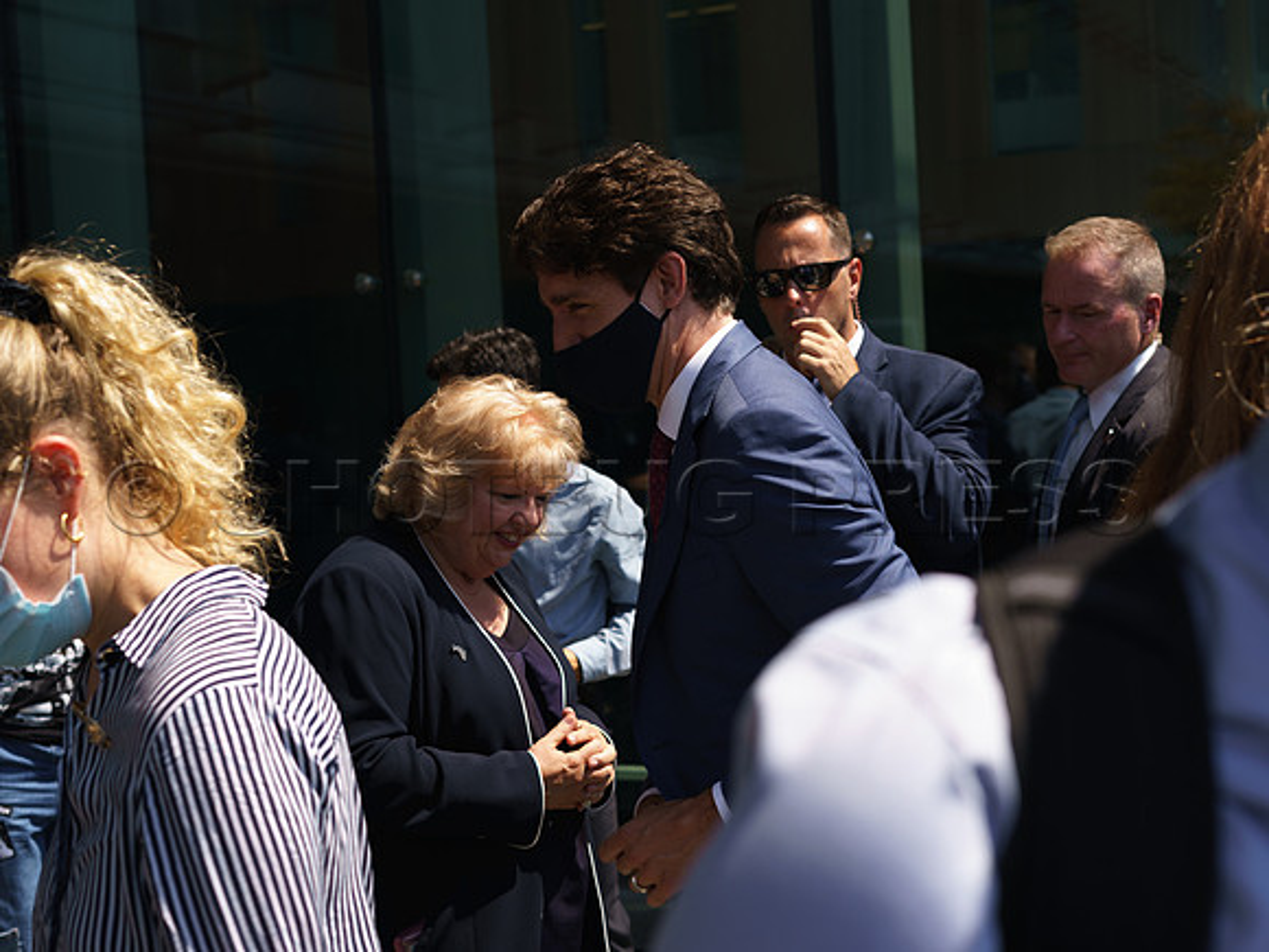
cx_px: 634
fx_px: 1984
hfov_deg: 35.5
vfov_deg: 27.0
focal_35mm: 54
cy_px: 476
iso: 100
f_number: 5
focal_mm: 50
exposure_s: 1/320
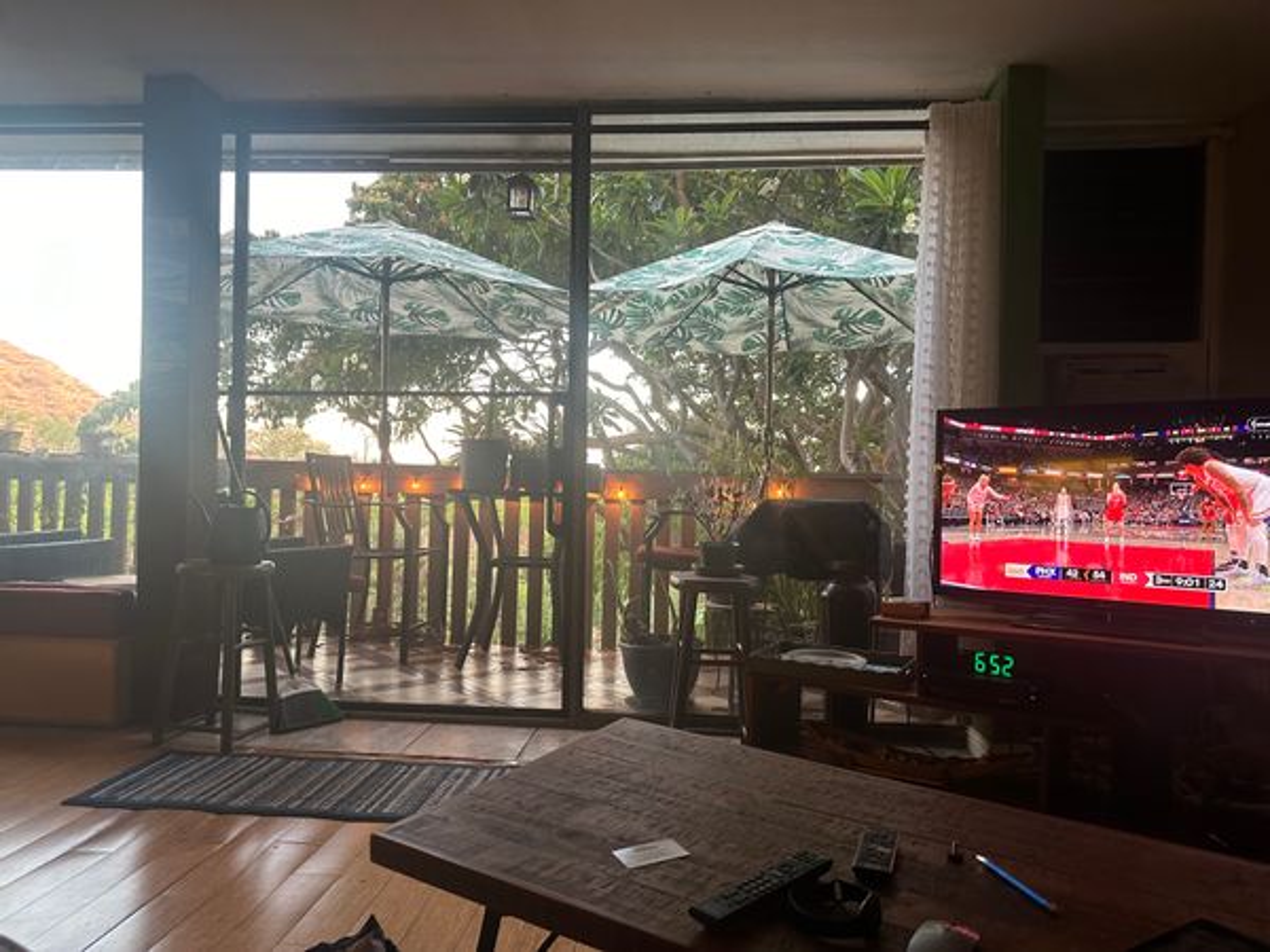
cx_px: 635
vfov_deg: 56.8
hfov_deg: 71.6
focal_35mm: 24
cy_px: 476
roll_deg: -0.9
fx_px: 881
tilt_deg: -1.9
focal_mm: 6.86
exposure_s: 1/50
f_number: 1.78
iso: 320
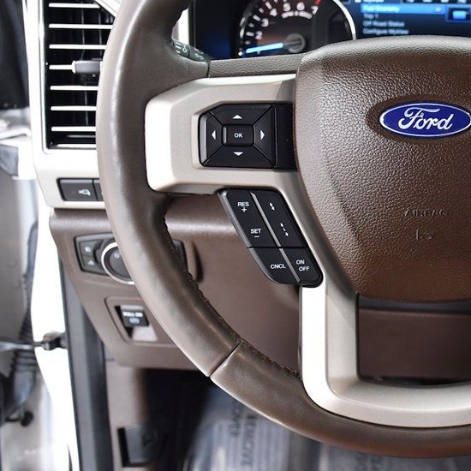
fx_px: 877
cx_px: 424
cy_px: 217
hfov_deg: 28.9
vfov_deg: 30.0
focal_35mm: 57
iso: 1250
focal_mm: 24
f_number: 4
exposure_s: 1/60
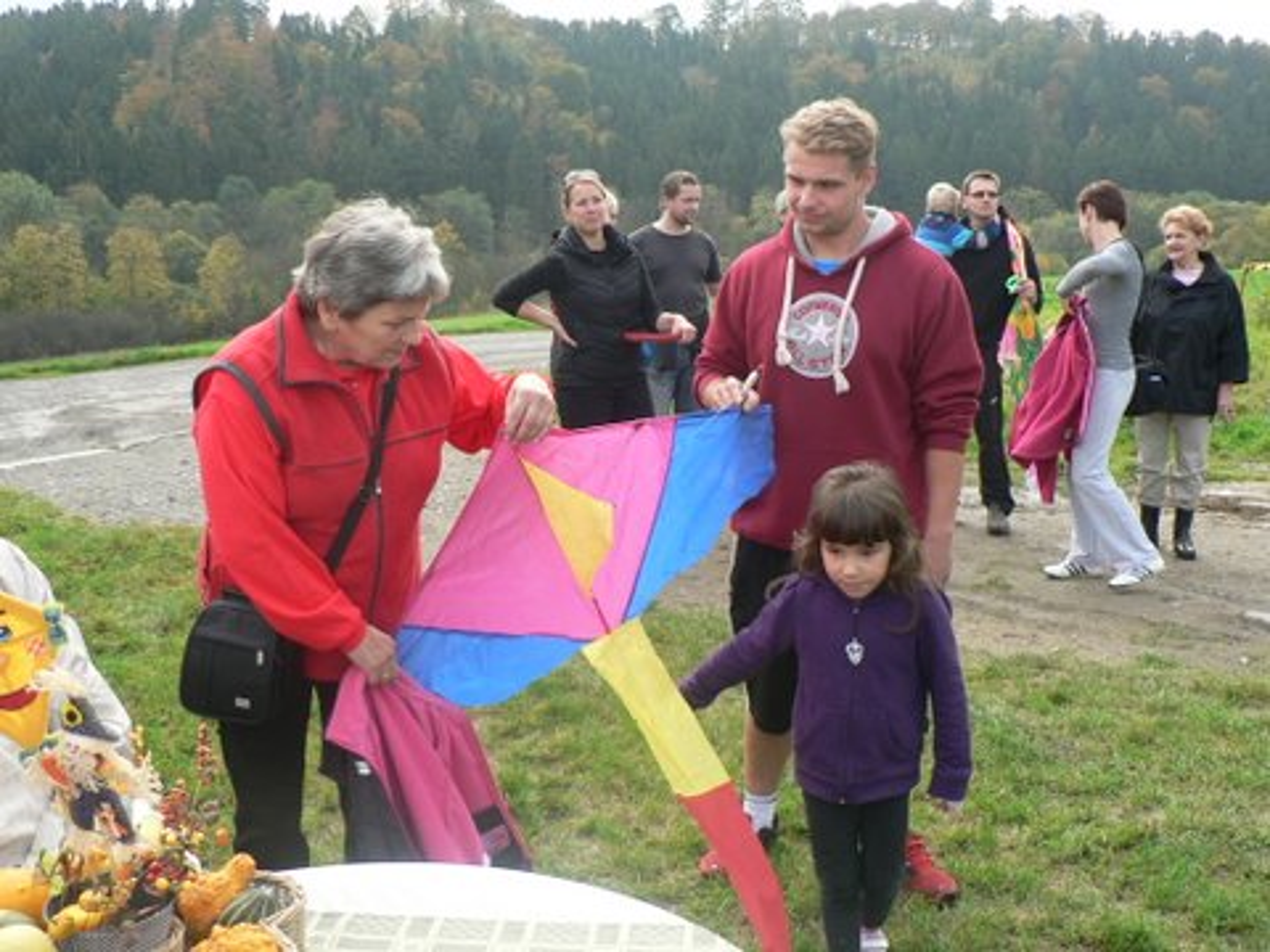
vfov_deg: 39.7
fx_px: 1321
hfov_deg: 51.4
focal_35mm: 36
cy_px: 476
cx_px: 635
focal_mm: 6
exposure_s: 1/160
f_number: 2.8
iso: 80
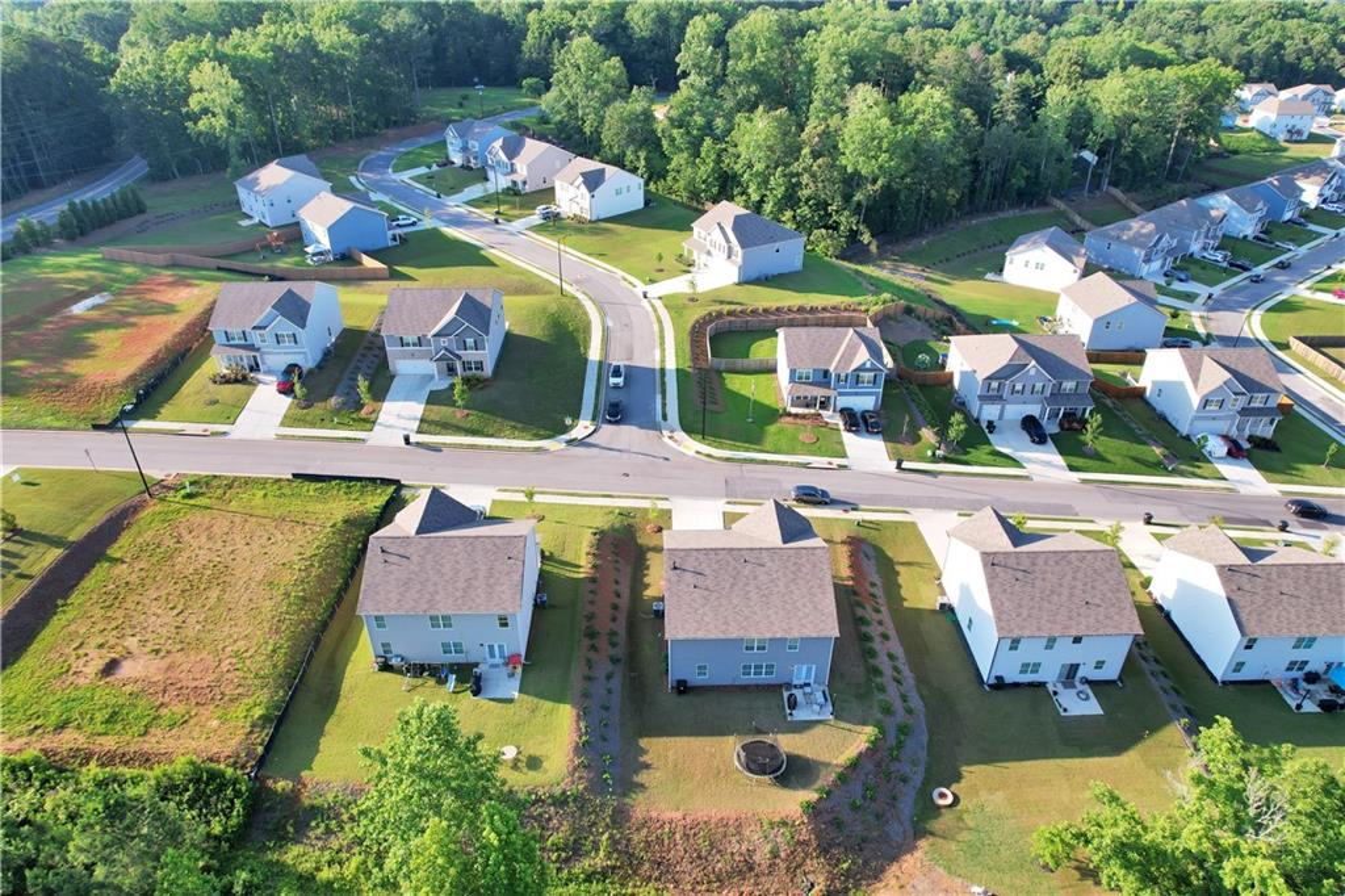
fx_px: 822
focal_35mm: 22
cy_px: 448
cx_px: 672
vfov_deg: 57.2
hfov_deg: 78.6
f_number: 2.8
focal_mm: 8.38
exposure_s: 1/640
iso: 130
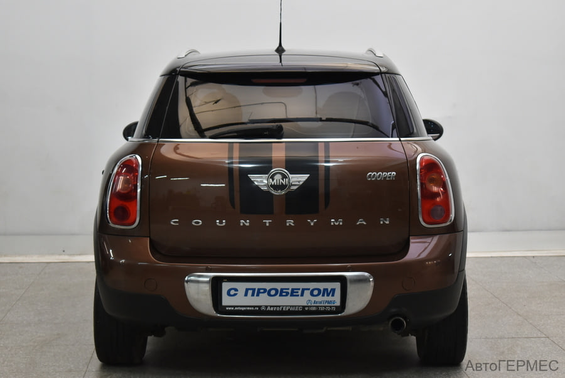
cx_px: 282
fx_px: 1296
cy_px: 189
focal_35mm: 82
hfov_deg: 24.6
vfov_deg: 16.6
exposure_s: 1/50
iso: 900
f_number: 5.6
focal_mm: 55
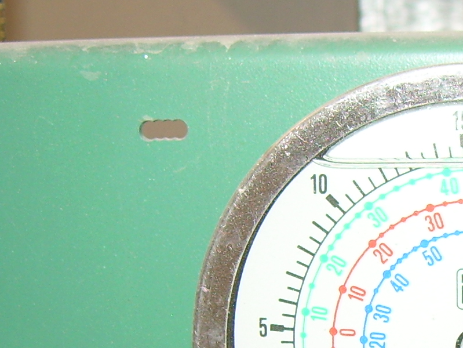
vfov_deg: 13.6
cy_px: 322
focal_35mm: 108
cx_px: 437
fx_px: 1445
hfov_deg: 17.9
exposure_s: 1/60
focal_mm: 6.3
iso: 50
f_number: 2.8
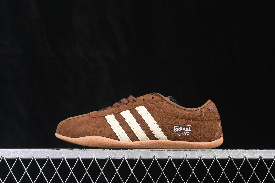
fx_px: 573
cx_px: 138
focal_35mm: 75
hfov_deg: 27.0
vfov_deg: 18.2
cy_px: 92
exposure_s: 1/60
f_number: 6.3
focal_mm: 50
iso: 160
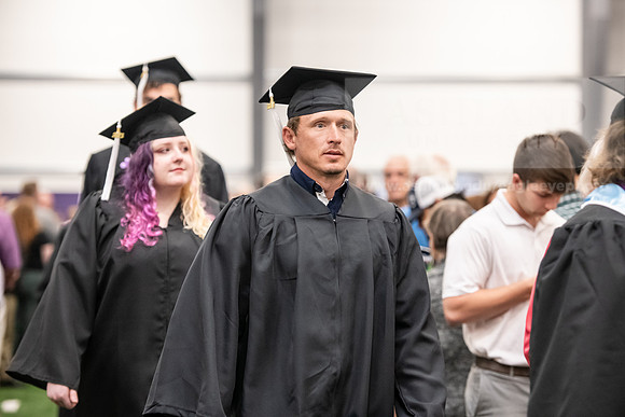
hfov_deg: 16.8
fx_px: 2118
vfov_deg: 11.2
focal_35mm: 122
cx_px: 312
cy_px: 208
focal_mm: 122
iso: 3200
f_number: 3.2
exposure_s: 1/200
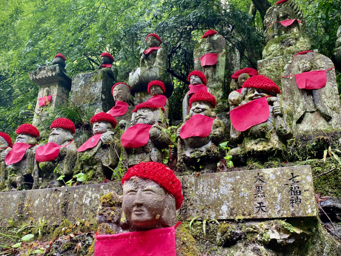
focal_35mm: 33
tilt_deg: +17.5
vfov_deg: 42.8
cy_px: 149
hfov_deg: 55.3
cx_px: 177
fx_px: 325
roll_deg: -0.7
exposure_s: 1/121
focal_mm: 4.25
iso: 100
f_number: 1.8
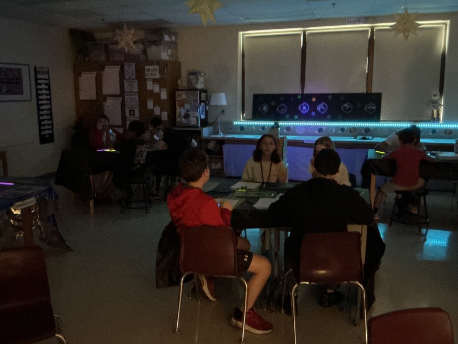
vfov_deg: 41.8
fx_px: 450
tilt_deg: -8.1
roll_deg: +0.4
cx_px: 216
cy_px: 168
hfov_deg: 53.9
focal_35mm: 34
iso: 1600
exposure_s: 1/15
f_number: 1.8
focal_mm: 3
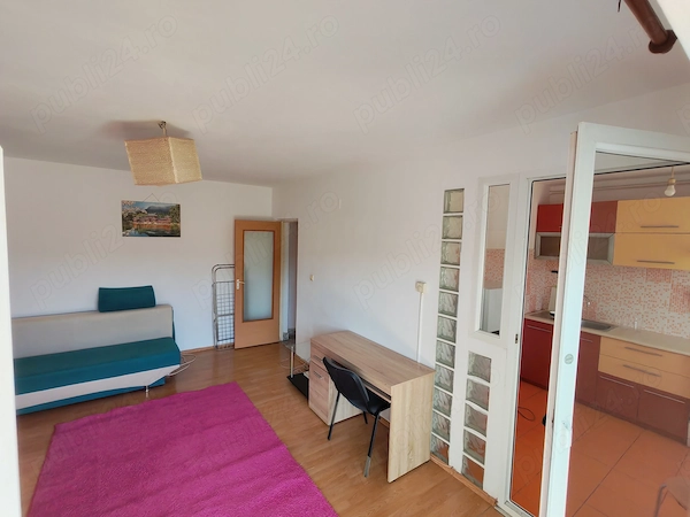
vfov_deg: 78.1
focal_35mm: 16
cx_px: 345
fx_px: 319
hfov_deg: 94.5
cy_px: 258
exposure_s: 1/60
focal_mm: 1.96
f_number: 2.2
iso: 64
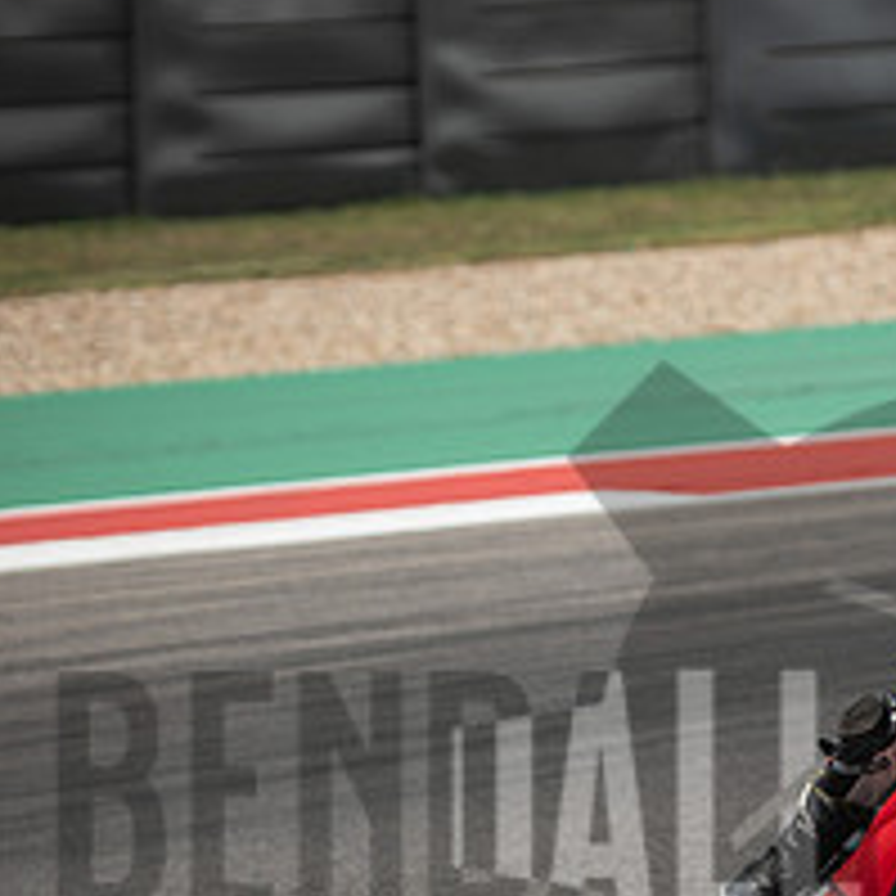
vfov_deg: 2.4
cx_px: 1004
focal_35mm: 742
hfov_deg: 2.4
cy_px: 799
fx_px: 21729
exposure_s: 1/2000
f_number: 2.8
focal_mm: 200
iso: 125
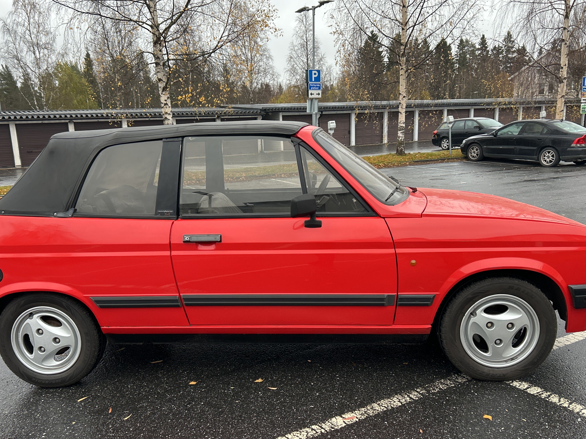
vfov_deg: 44.1
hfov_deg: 56.8
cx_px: 280
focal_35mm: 32
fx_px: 542
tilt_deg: -12.4
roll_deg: +2.9
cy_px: 244
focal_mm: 5.7
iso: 125
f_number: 1.5
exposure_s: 1/87
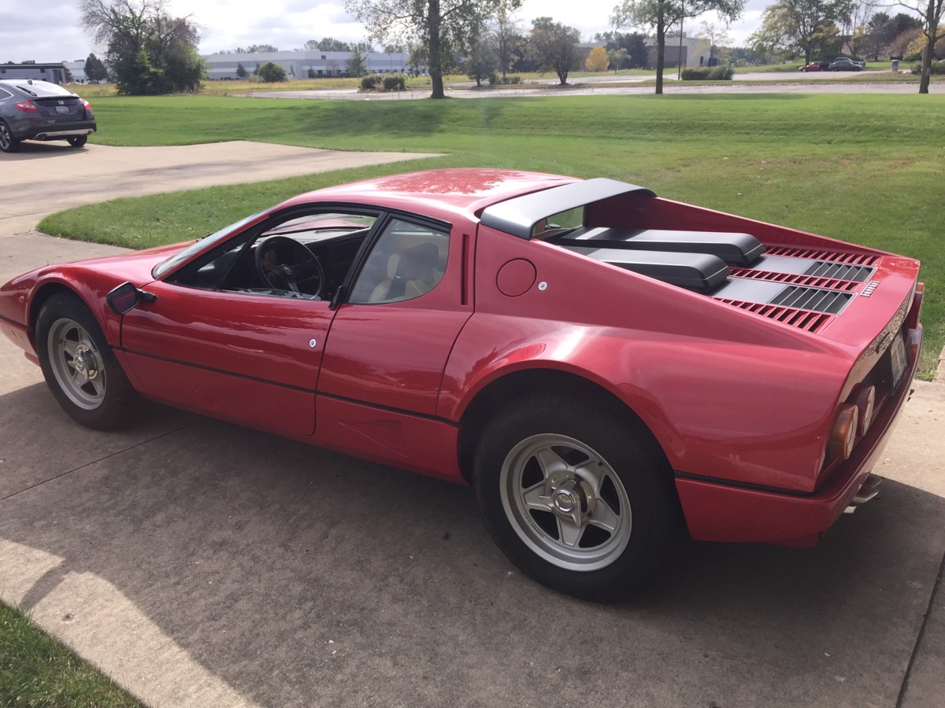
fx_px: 792
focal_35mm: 29
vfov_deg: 48.2
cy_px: 354
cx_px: 472
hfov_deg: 61.7
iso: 40
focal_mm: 4.15
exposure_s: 1/1412
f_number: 2.2
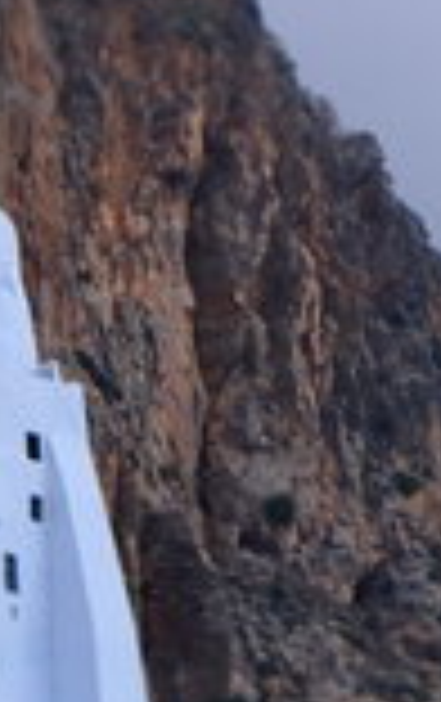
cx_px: -238
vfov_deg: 5.4
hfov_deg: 3.4
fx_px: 7491
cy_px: 380
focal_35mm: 391
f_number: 8
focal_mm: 50
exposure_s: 1/1600
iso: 400
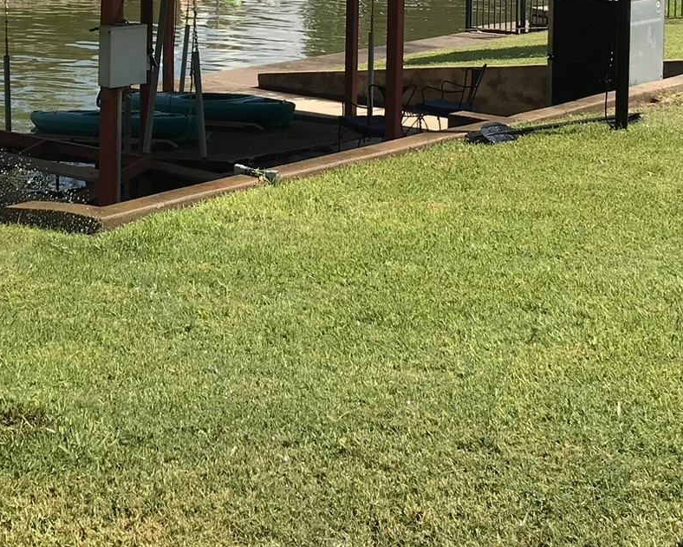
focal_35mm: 71
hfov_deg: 26.7
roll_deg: -0.8
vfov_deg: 20.6
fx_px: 1436
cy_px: -55
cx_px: 268
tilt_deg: -3.4
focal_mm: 3.99
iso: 20
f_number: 1.8
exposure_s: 1/2457
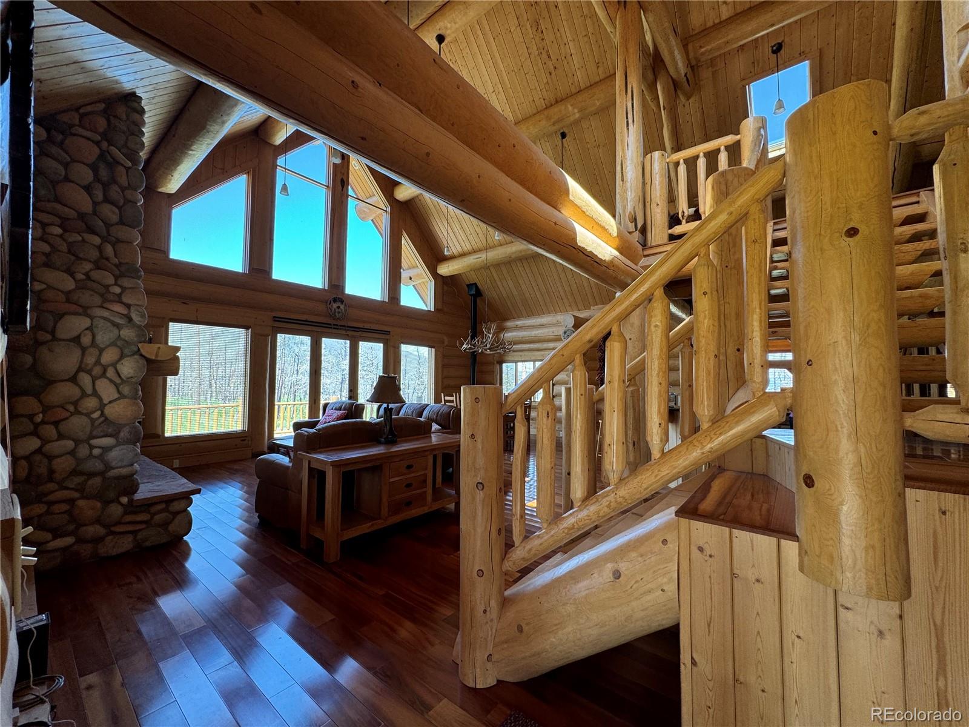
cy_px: 364
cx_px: 484
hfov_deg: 102.1
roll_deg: -0.5
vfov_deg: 85.7
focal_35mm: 14
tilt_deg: +2.3
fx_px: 392
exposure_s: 1/99
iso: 100
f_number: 2.2
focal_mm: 2.22
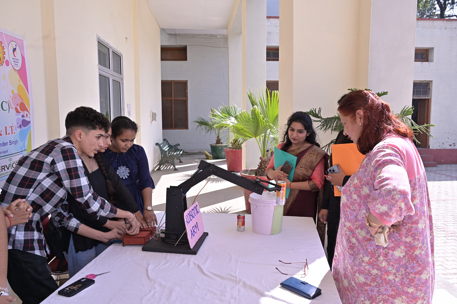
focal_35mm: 30
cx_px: 228
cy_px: 152
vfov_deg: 44.2
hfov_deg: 62.8
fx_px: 374
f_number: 8
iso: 250
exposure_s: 1/250
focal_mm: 29.5
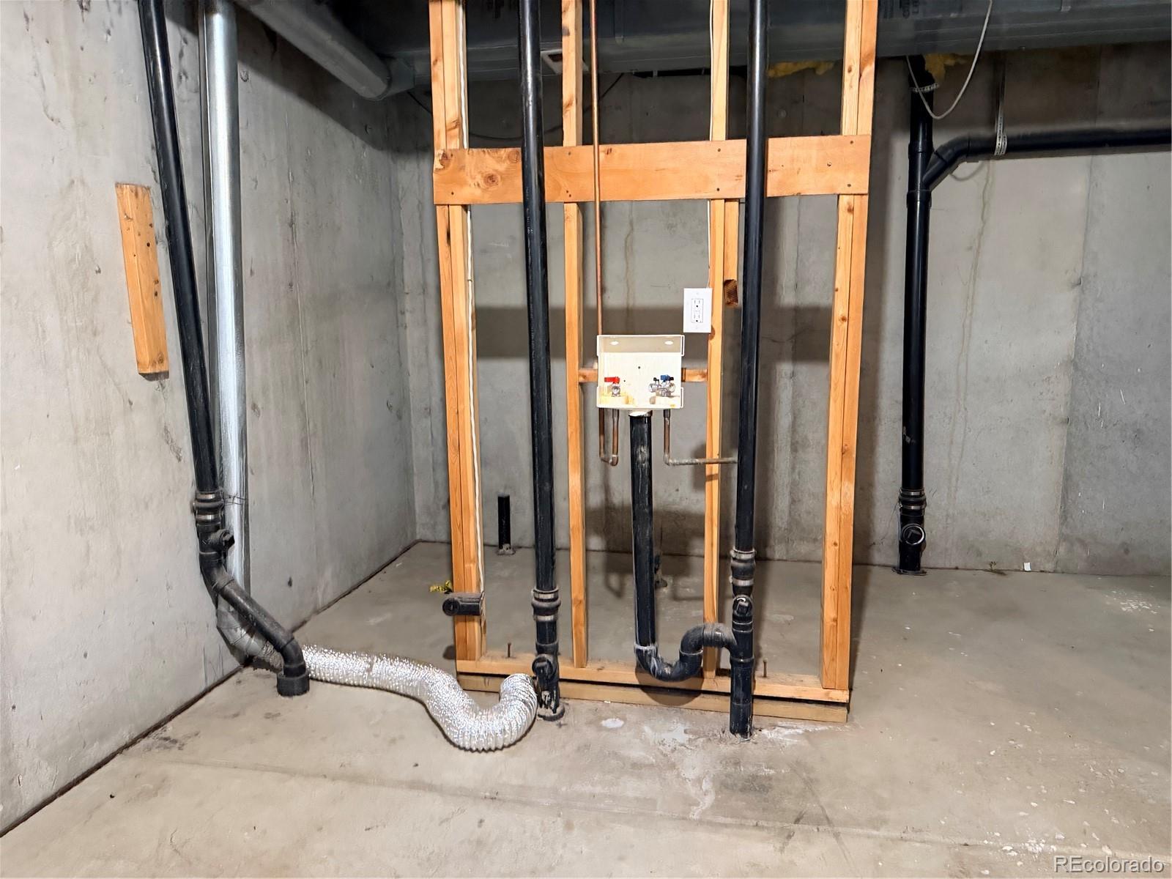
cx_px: 586
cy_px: 440
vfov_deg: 56.8
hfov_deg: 71.6
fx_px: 813
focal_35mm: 24
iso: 800
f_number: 1.78
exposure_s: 1/40
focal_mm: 6.76
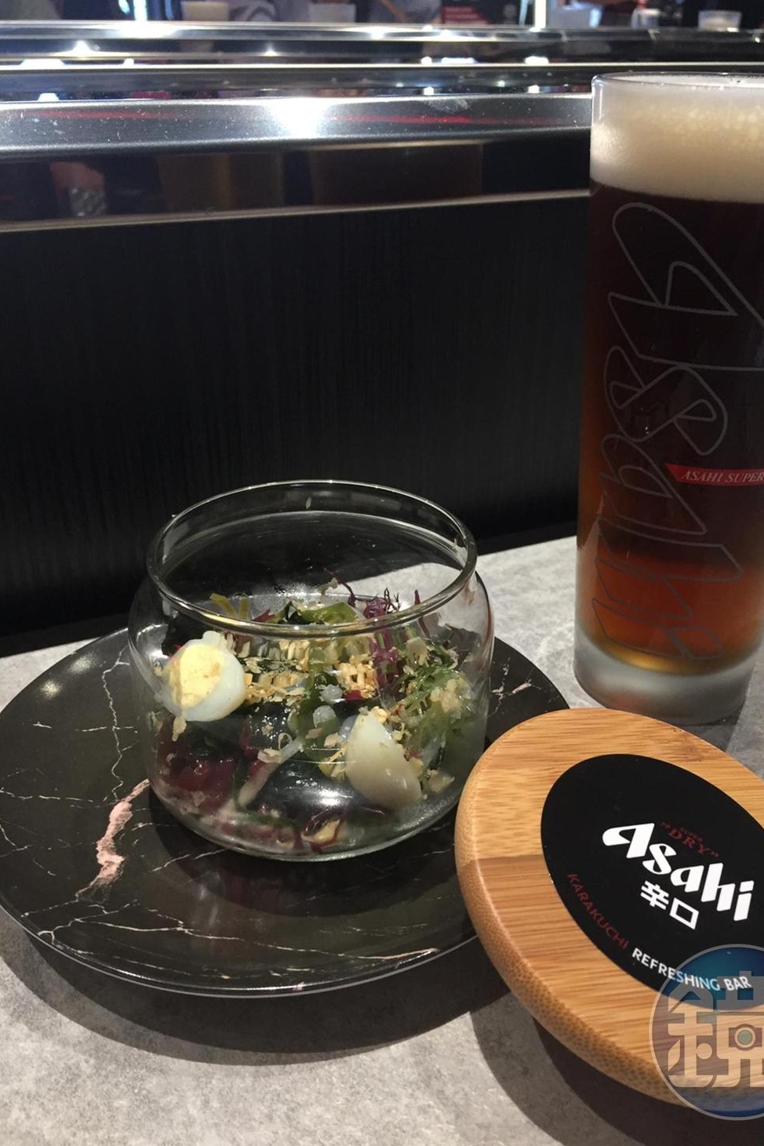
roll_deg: -1.0
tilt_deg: -28.4
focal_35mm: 31
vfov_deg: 60.3
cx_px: 413
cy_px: 561
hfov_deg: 42.3
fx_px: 987
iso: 100
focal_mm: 4.15
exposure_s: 1/30
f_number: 2.2
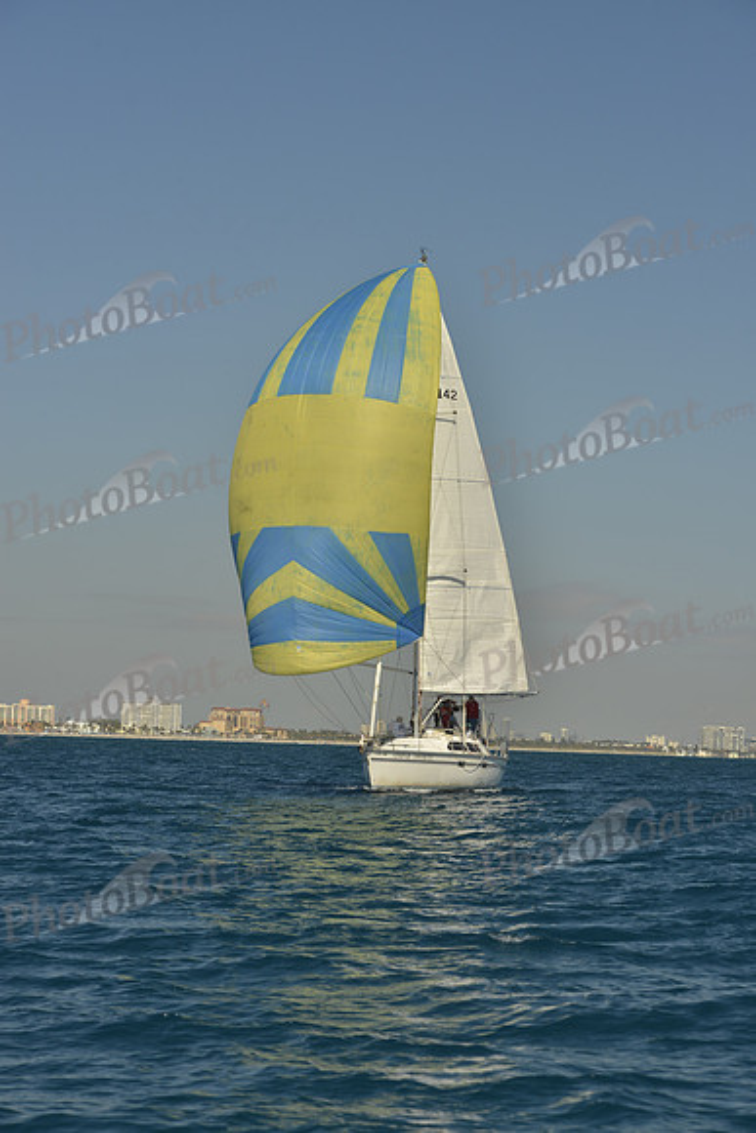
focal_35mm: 100
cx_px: 378
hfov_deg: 13.7
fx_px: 3148
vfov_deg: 20.4
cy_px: 566
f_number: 9
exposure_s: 1/500
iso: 200
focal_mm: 100
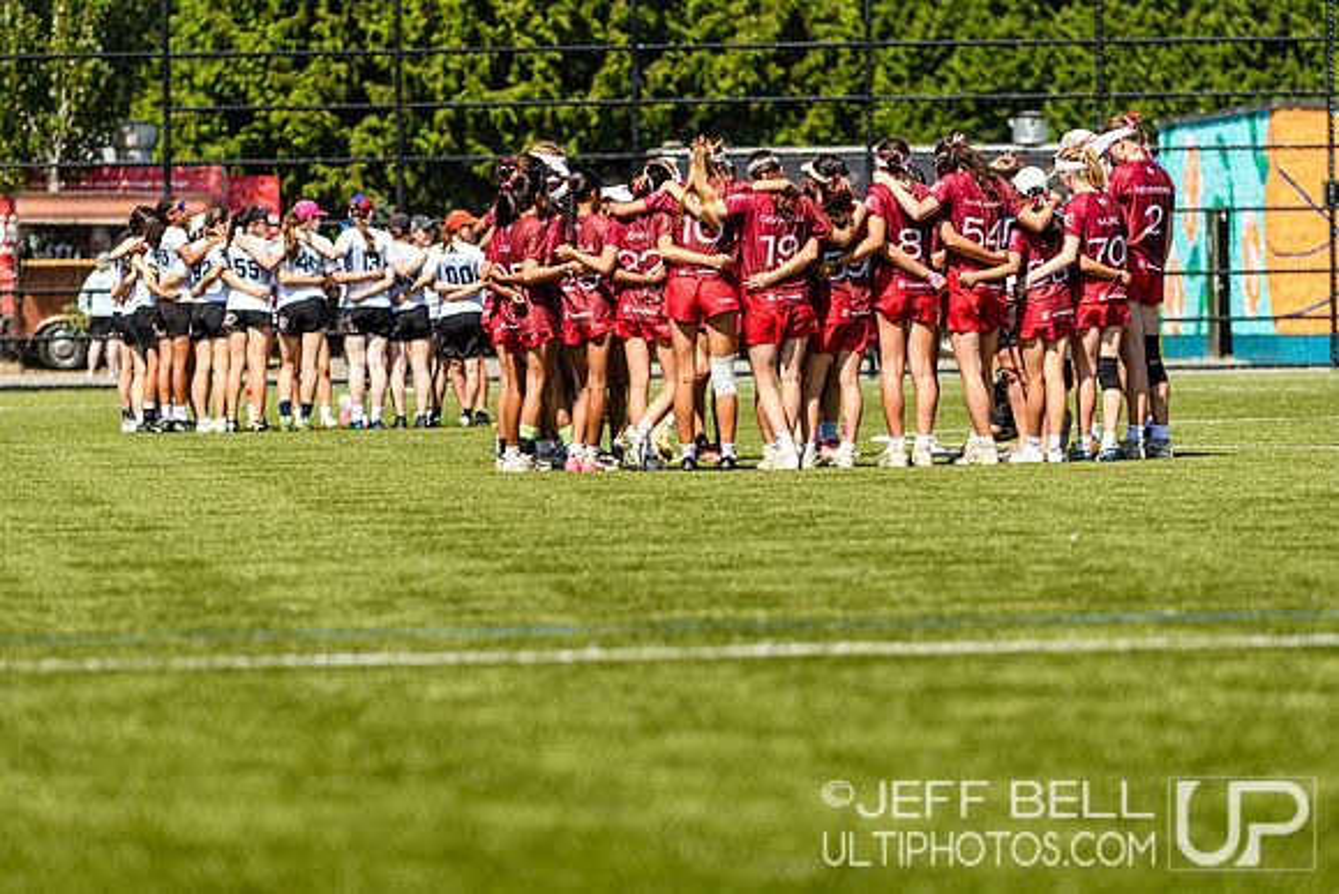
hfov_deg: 8.9
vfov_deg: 5.9
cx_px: 670
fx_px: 8649
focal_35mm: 232
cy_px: 447
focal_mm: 155
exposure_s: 1/1250
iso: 100
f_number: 3.2
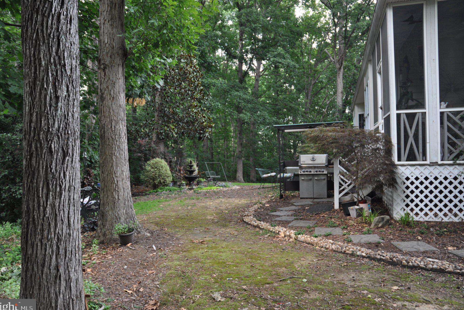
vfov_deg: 46.4
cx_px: 225
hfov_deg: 65.5
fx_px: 361
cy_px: 156
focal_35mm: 28
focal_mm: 18
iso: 220
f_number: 5.6
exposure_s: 1/125
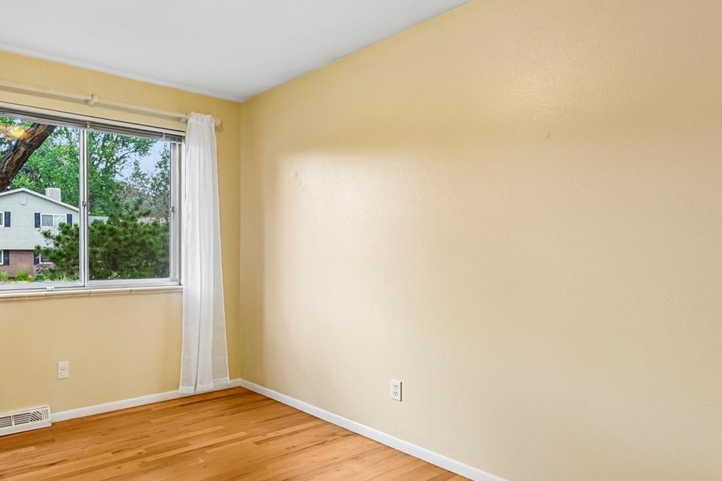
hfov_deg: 73.8
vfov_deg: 55.3
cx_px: 234
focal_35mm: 23
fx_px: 459
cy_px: 244
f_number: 8
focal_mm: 15.6
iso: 320
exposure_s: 1/30
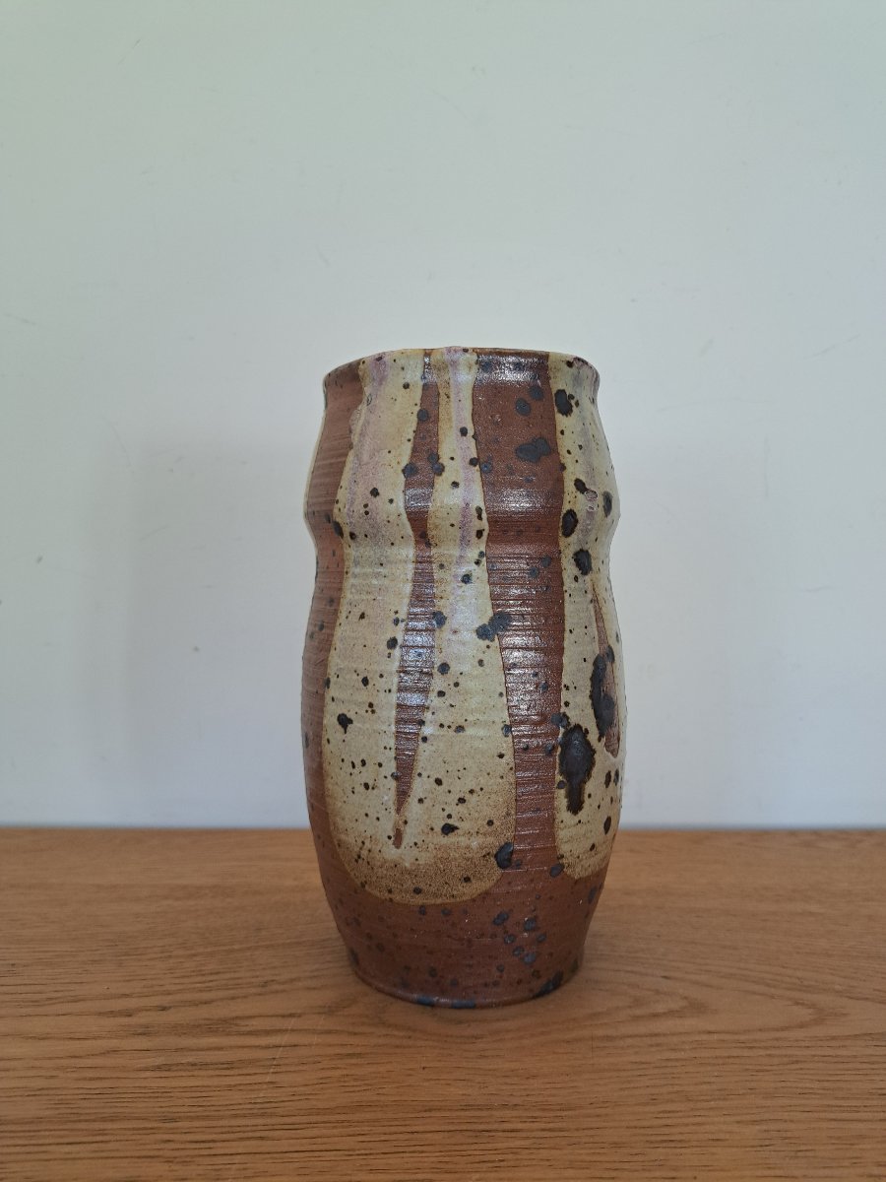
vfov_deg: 71.6
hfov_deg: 56.8
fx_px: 819
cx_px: 443
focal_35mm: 24
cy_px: 591
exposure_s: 1/50
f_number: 1.8
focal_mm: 5.23
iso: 100
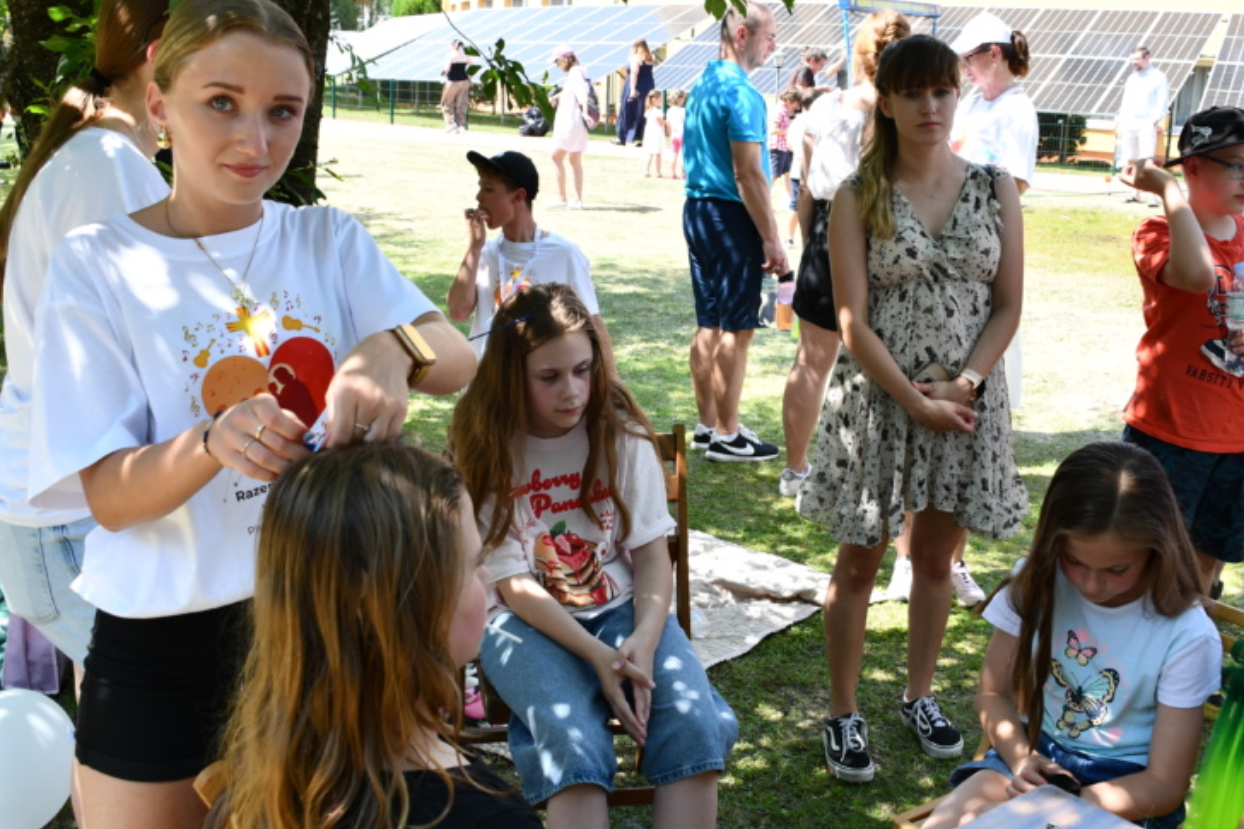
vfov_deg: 35.0
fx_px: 1313
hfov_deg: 50.7
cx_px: 666
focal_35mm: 38
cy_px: 392
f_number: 5.6
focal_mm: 18
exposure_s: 1/250
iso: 250
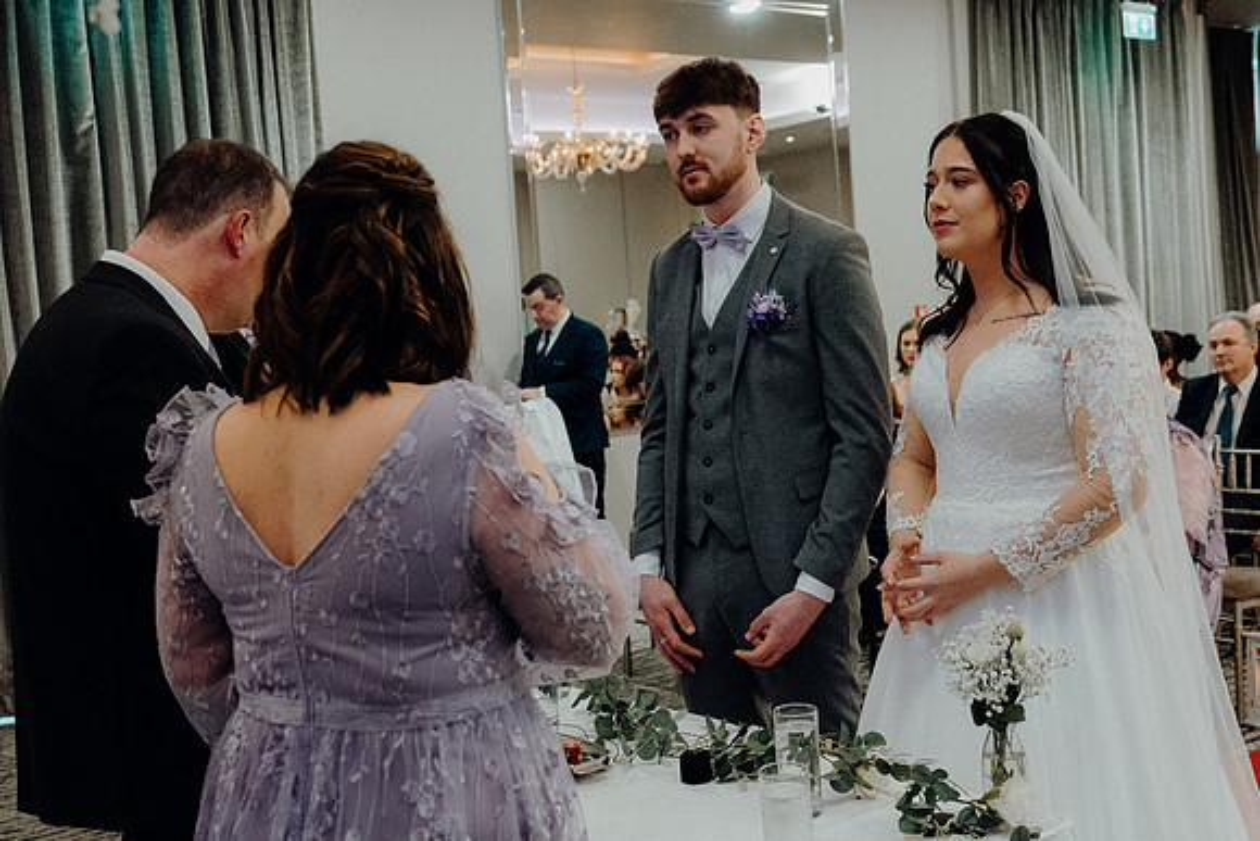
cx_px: 630
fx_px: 1575
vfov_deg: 29.9
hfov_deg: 43.6
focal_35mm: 45
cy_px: 420
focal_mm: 30
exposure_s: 1/200
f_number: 3.5
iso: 5000
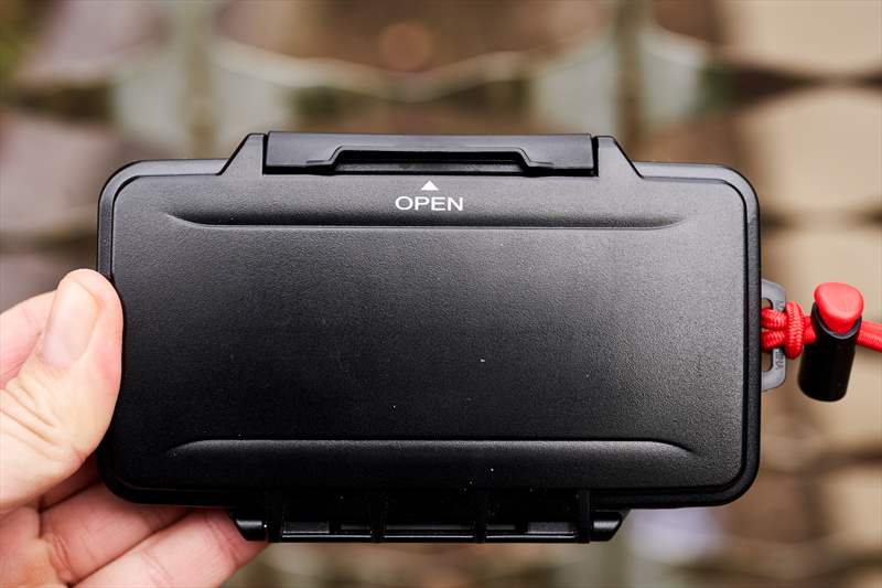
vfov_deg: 19.4
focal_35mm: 70
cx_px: 441
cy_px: 294
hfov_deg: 28.8
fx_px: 1715
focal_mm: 70
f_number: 5
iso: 200
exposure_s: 1/100
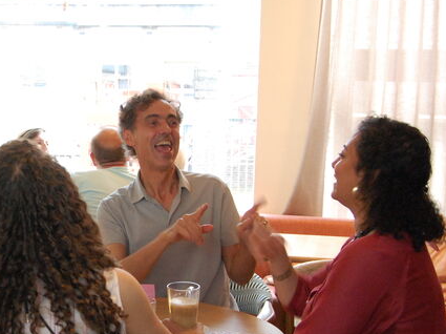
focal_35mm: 76
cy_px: 187
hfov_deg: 24.8
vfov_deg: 19.3
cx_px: 28
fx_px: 978
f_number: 7.1
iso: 1600
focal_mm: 28
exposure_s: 1/25
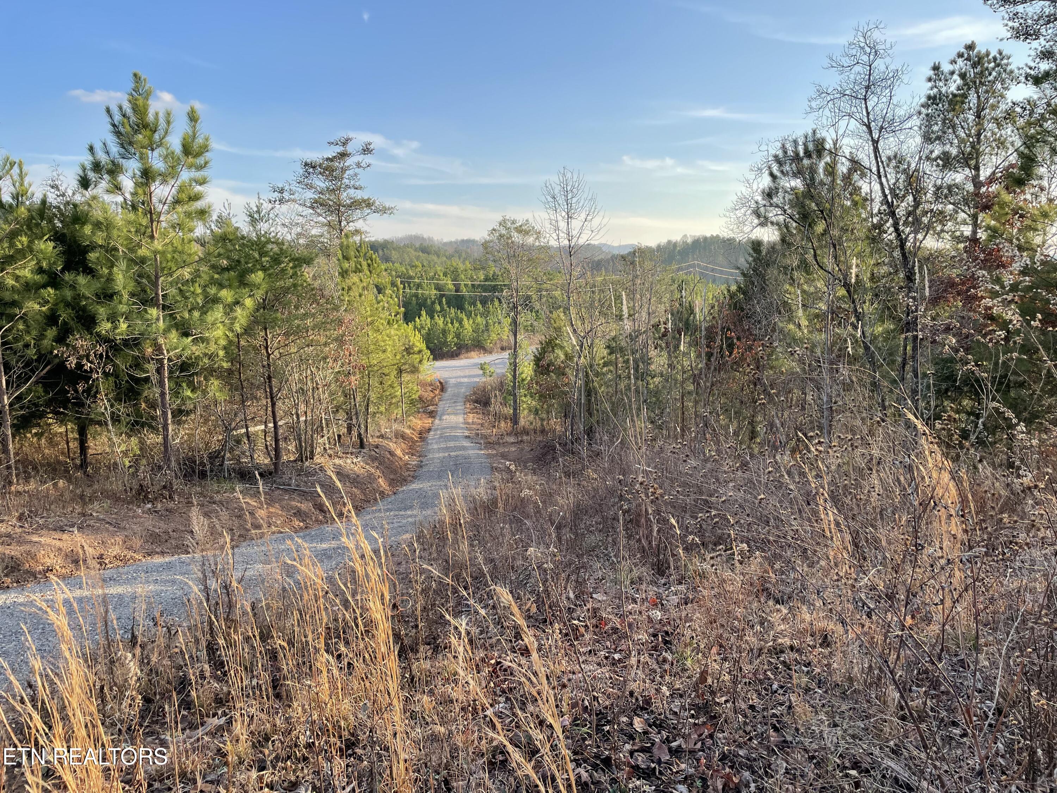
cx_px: 528
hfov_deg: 67.3
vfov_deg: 53.1
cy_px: 396
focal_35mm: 26
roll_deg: +1.5
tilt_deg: -6.8
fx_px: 794
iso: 32
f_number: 1.6
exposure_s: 1/1082
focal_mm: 4.2
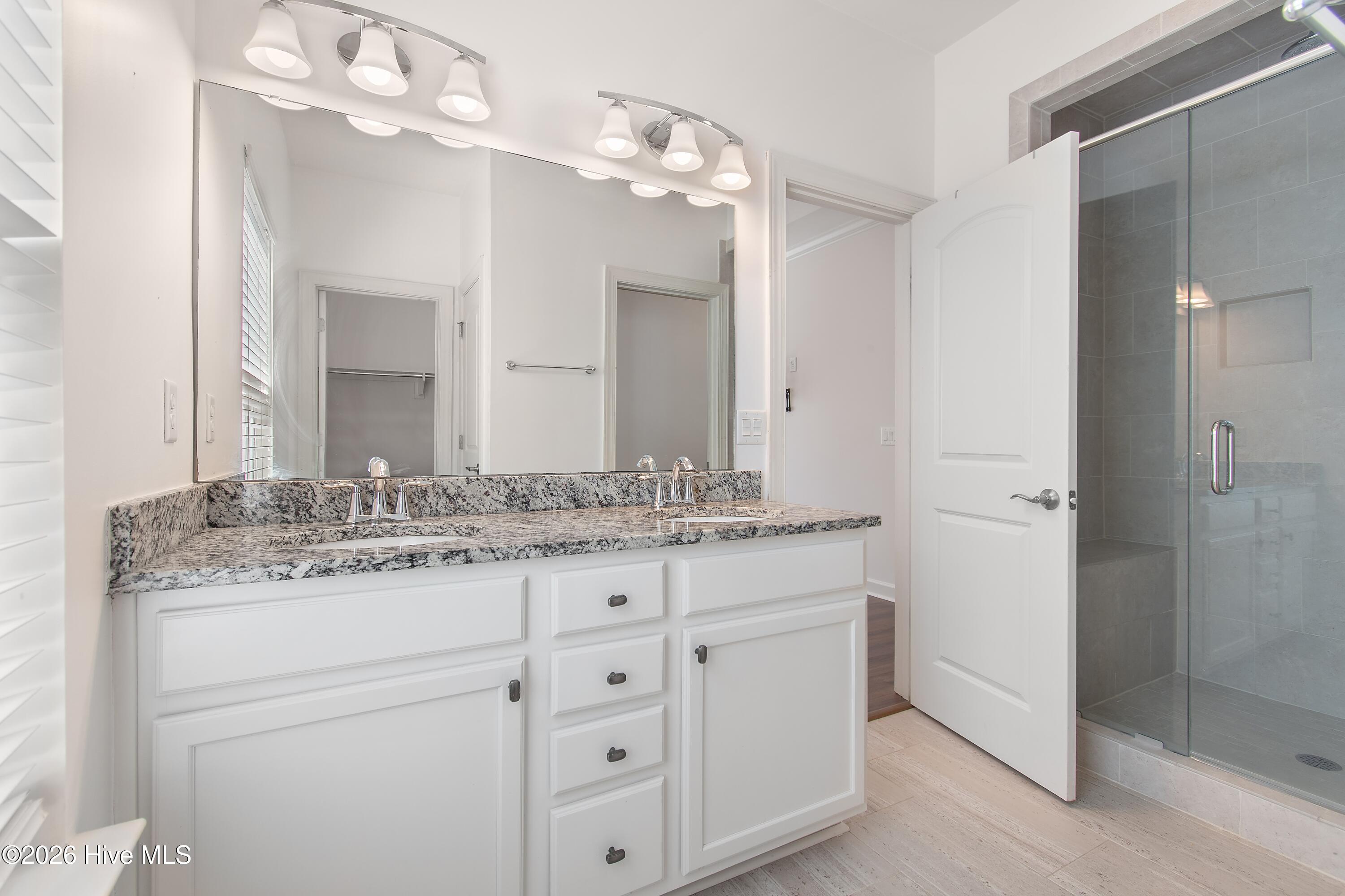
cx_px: 672
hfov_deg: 100.4
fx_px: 560
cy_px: 448
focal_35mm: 15
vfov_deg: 77.3
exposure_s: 1/20
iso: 100
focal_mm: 10
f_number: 4.5
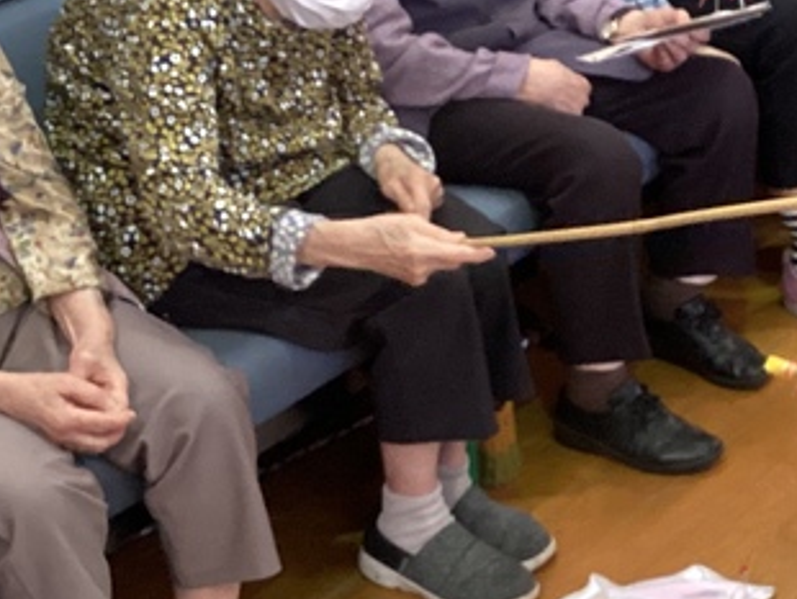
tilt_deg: -29.4
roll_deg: +1.3
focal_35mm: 100
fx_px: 2304
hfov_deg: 19.1
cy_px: 296
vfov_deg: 14.8
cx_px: 787
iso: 320
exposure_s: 1/60
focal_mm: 3.3
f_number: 2.4
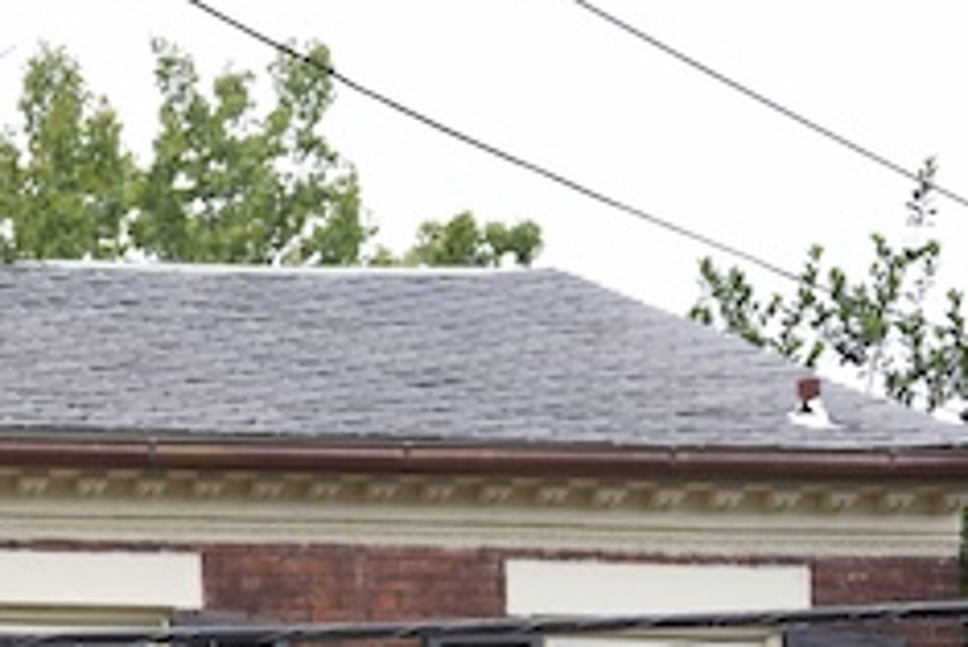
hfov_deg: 10.6
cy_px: 1222
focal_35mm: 181
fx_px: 4873
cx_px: -857
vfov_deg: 7.3
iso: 100
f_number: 5
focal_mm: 42.5
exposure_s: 1/125
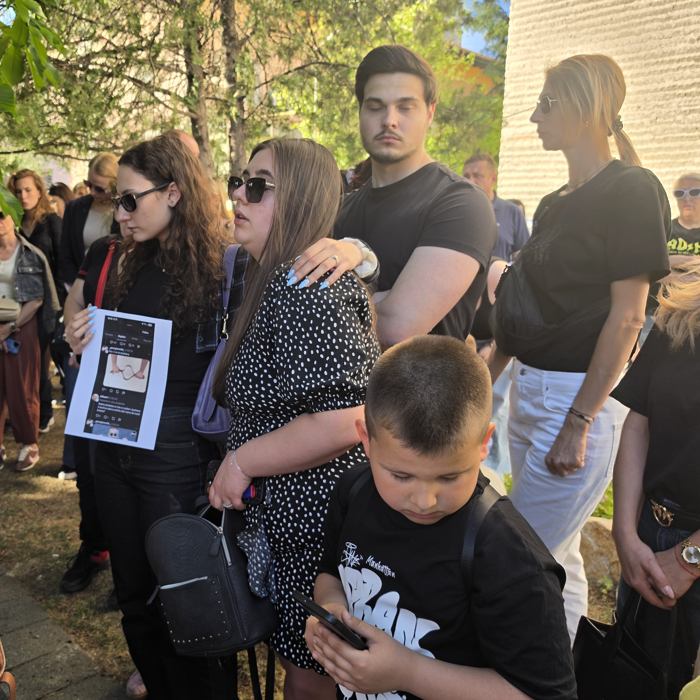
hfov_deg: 55.8
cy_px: 350
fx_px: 641
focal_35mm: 28
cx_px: 221
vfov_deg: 57.3
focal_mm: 6.5
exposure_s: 1/359
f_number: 1.4
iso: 20
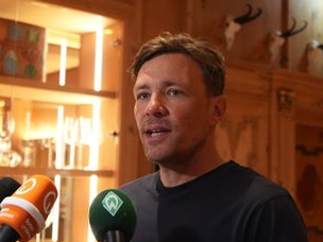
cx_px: 159
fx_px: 579
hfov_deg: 31.2
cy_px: 117
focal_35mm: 62
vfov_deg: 23.6
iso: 3200
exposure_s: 1/200
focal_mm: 33
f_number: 2.8
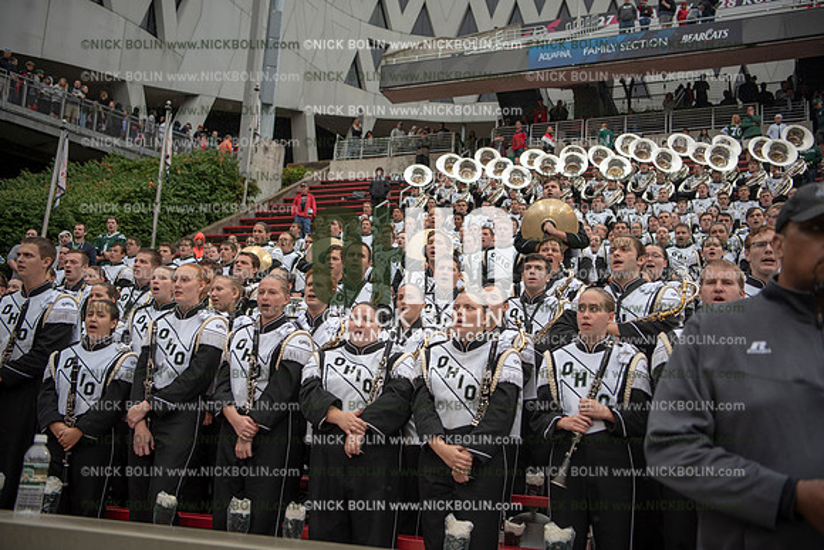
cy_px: 275
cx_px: 412
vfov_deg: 35.1
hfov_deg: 50.7
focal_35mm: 38
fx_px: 870
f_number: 2.8
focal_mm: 38
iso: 250
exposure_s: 1/1000
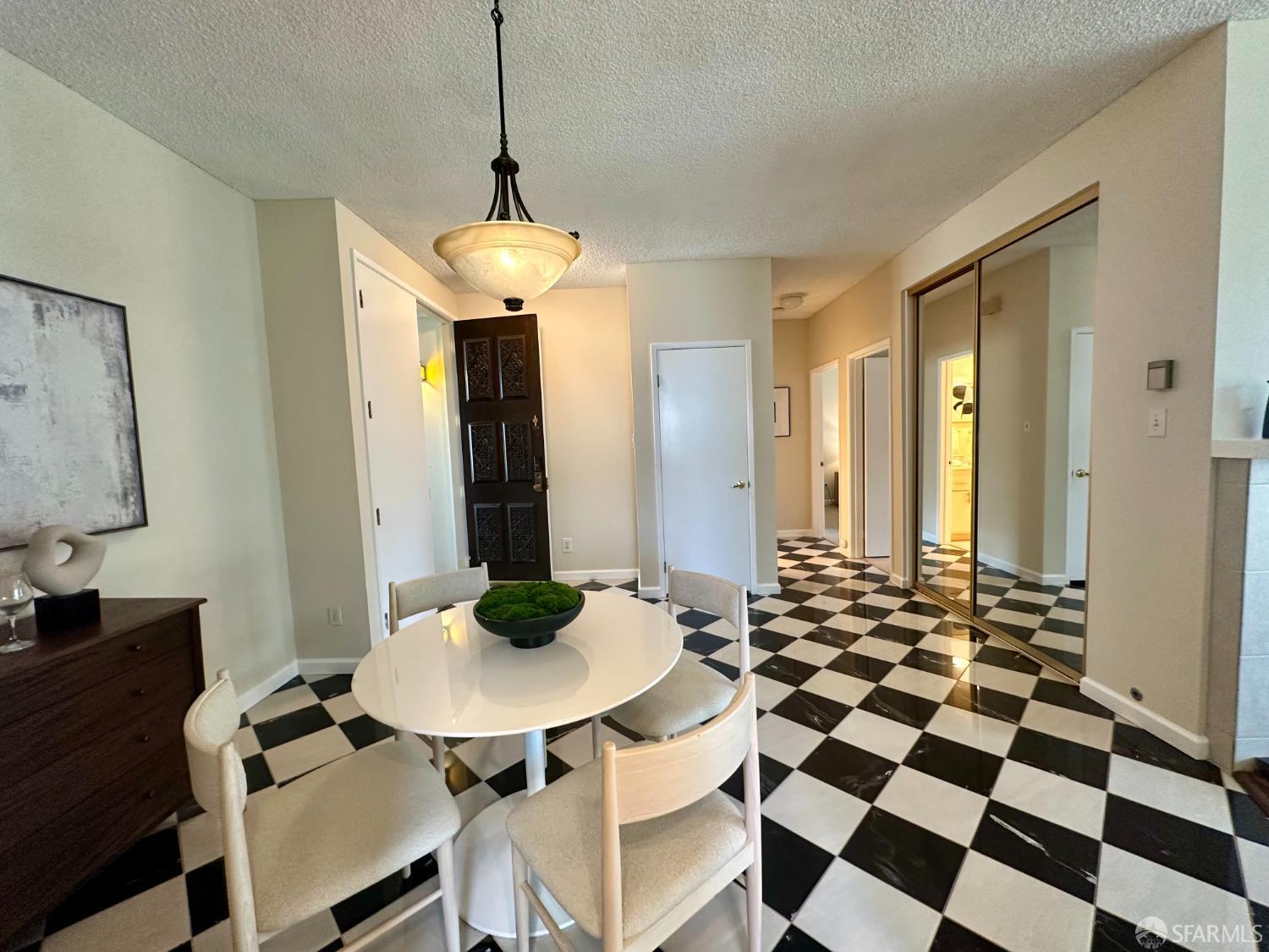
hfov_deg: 102.1
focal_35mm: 14
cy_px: 476
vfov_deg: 85.7
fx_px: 513
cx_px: 634
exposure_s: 1/60
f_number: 2.2
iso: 200
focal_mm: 2.22
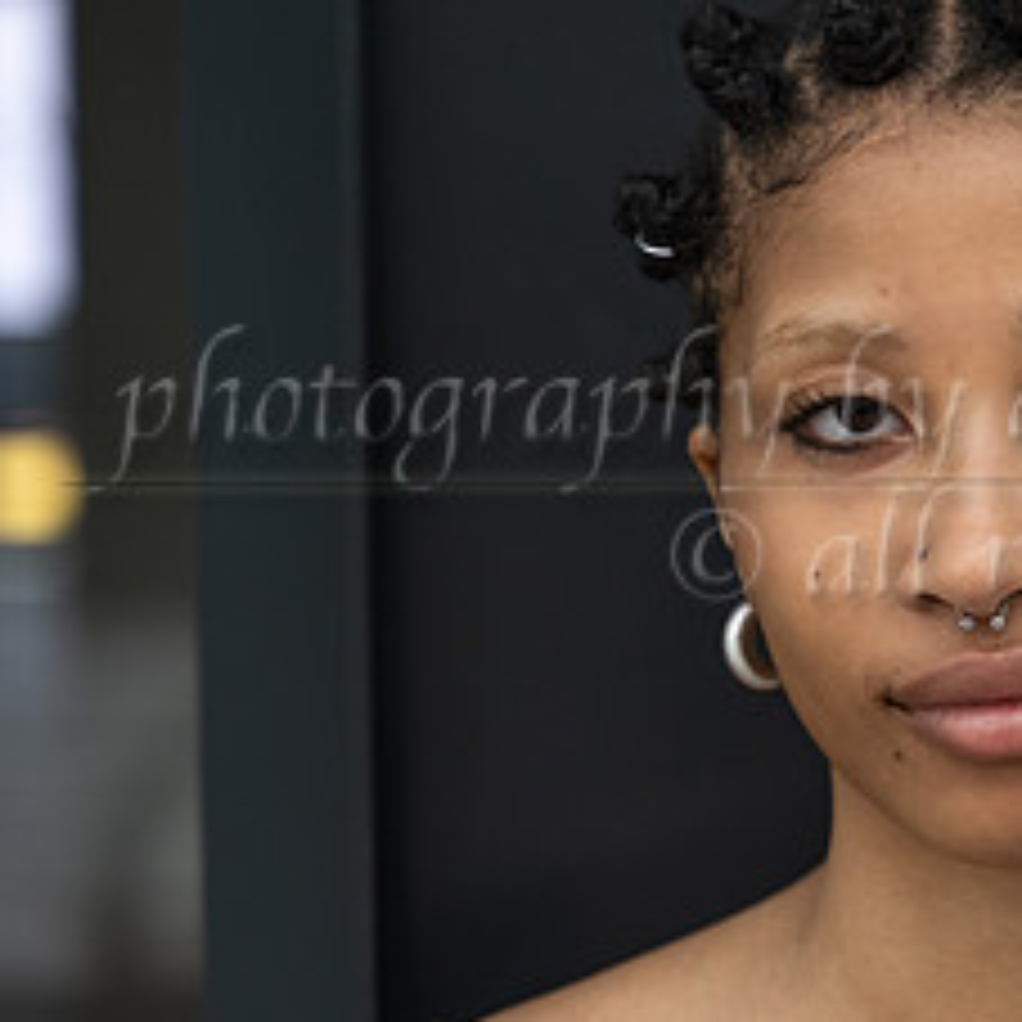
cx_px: 1162
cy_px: 475
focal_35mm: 163
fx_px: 5445
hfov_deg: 10.6
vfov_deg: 10.7
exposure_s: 1/1600
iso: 800
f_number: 2.8
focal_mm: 75
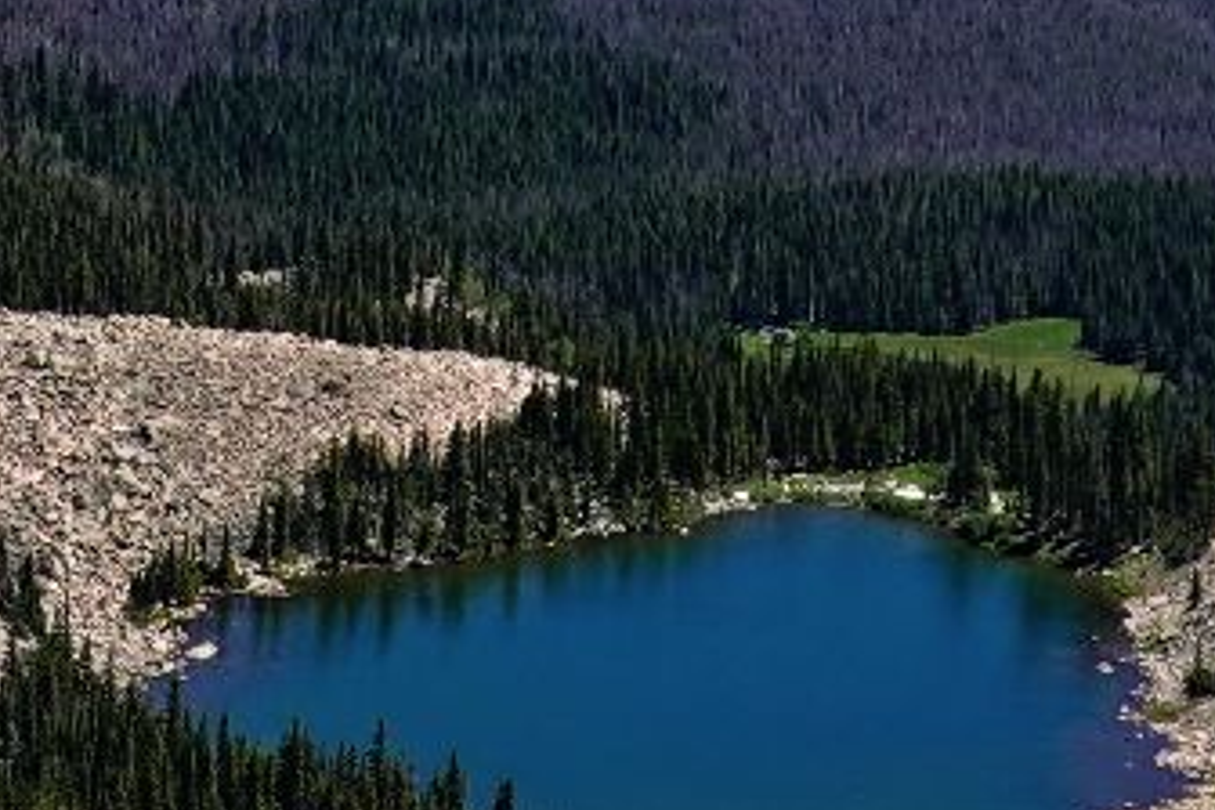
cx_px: 401
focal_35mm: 250
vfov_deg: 5.4
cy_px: -696
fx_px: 8437
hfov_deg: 8.2
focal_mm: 15.28
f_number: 5.6
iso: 100
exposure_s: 1/400
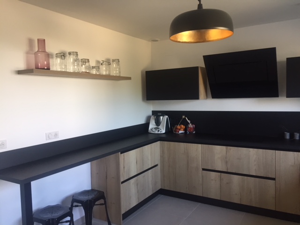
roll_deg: +0.1
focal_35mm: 29
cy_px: 112
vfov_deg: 48.2
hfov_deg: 61.7
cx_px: 150
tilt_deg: -2.8
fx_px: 251
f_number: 2.2
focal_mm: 4.15
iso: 40
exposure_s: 1/33
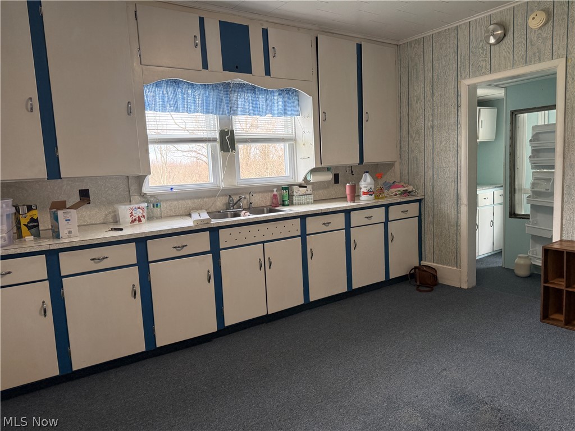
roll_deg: +3.2
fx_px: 399
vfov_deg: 56.8
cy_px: 216
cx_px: 288
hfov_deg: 71.6
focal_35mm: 24
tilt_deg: -6.3
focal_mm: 6.76
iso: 200
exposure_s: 1/113
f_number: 1.78
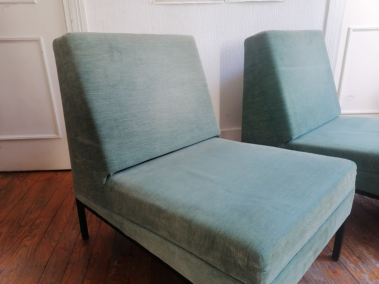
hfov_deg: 67.3
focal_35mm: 26
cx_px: 190
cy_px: 142
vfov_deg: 53.1
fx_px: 285
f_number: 1.8
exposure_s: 1/33.3
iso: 200
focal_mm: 5.3
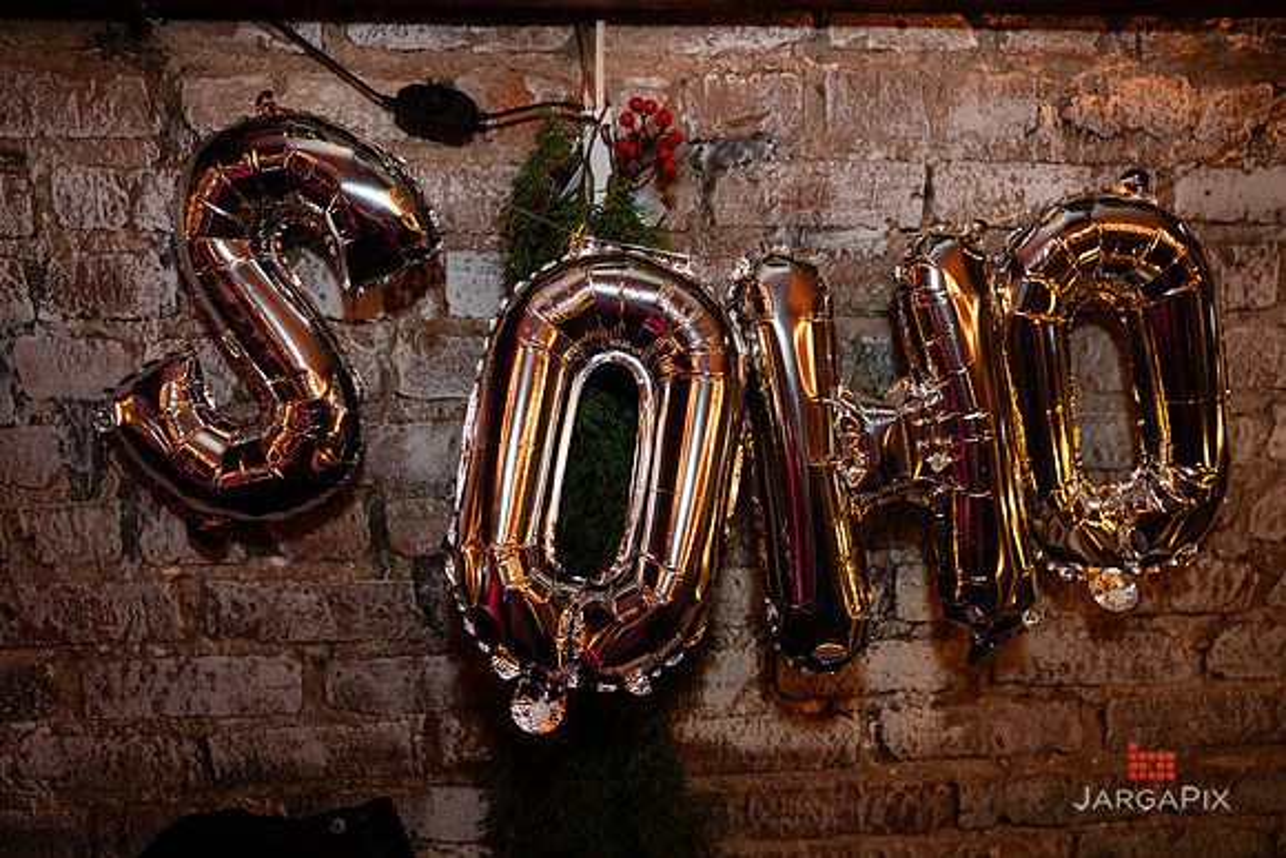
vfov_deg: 40.1
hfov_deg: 57.3
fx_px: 1176
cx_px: 664
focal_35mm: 33
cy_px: 433
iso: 3200
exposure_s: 1/125
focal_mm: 30.5
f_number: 3.2
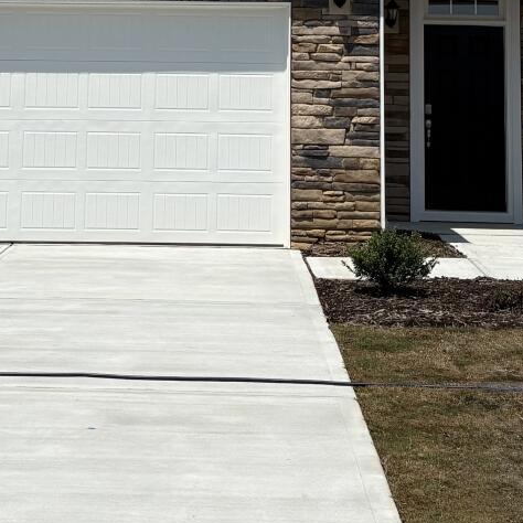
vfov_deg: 17.3
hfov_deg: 17.9
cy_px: -63
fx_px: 1658
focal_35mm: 97
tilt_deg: +7.8
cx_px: 192
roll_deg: -1.2
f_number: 1.6
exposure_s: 1/10101
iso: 50
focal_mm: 5.96
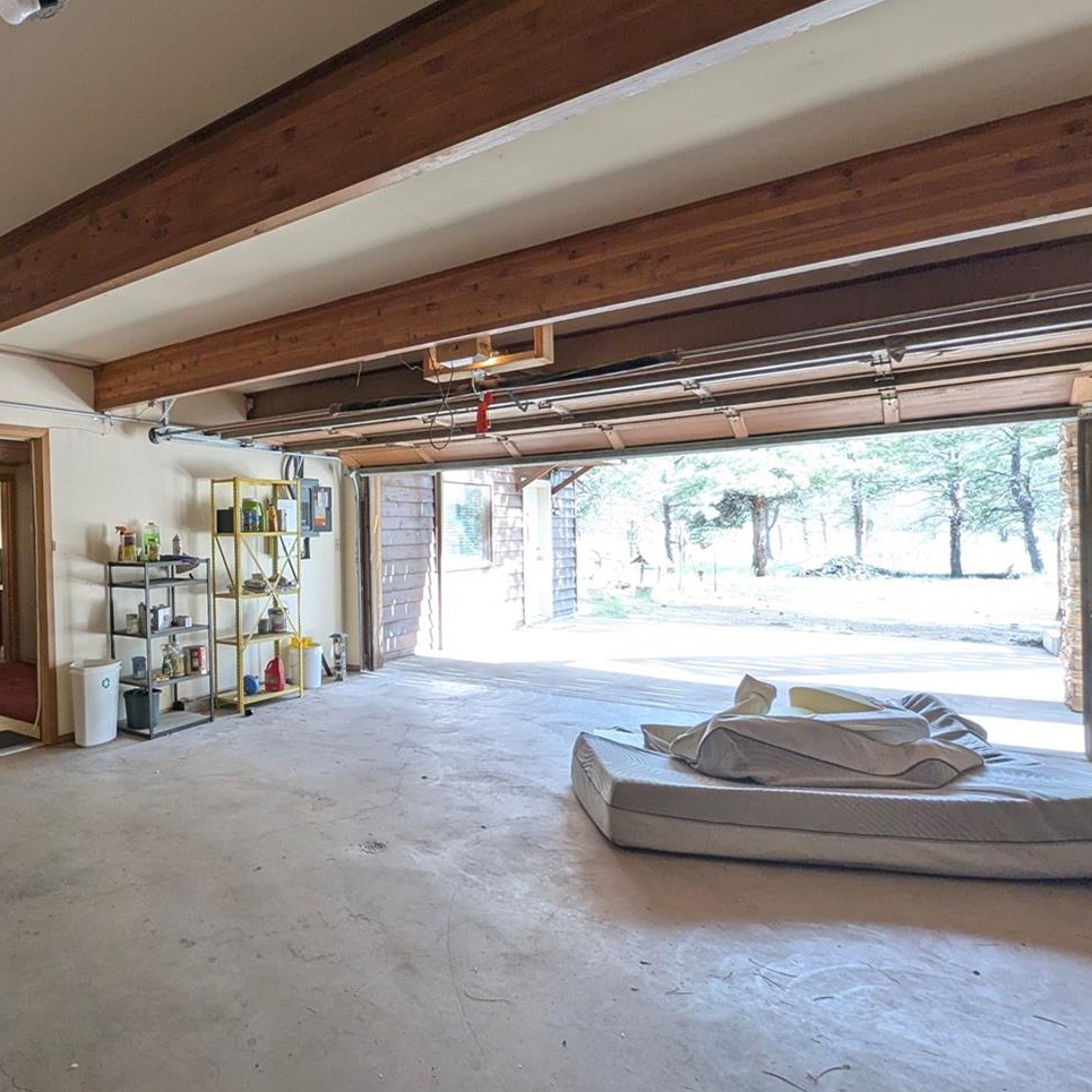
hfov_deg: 70.9
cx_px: 239
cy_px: 524
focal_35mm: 19
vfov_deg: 77.6
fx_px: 678
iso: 48
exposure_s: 1/43.7
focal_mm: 1.95
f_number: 2.2
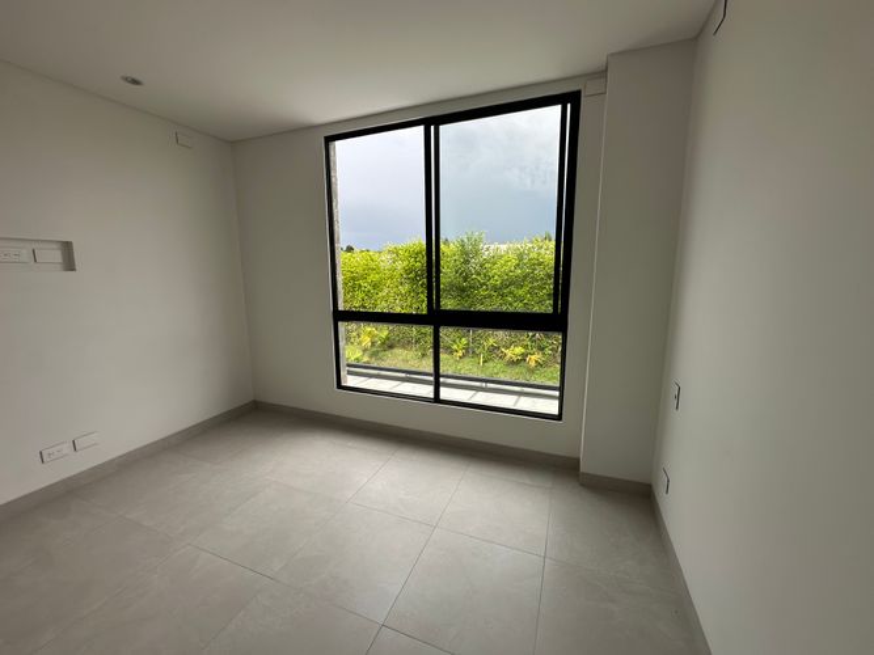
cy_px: 328
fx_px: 353
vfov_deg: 85.7
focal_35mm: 14
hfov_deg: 102.1
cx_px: 437
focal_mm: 2.22
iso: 40
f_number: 2.2
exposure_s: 1/319
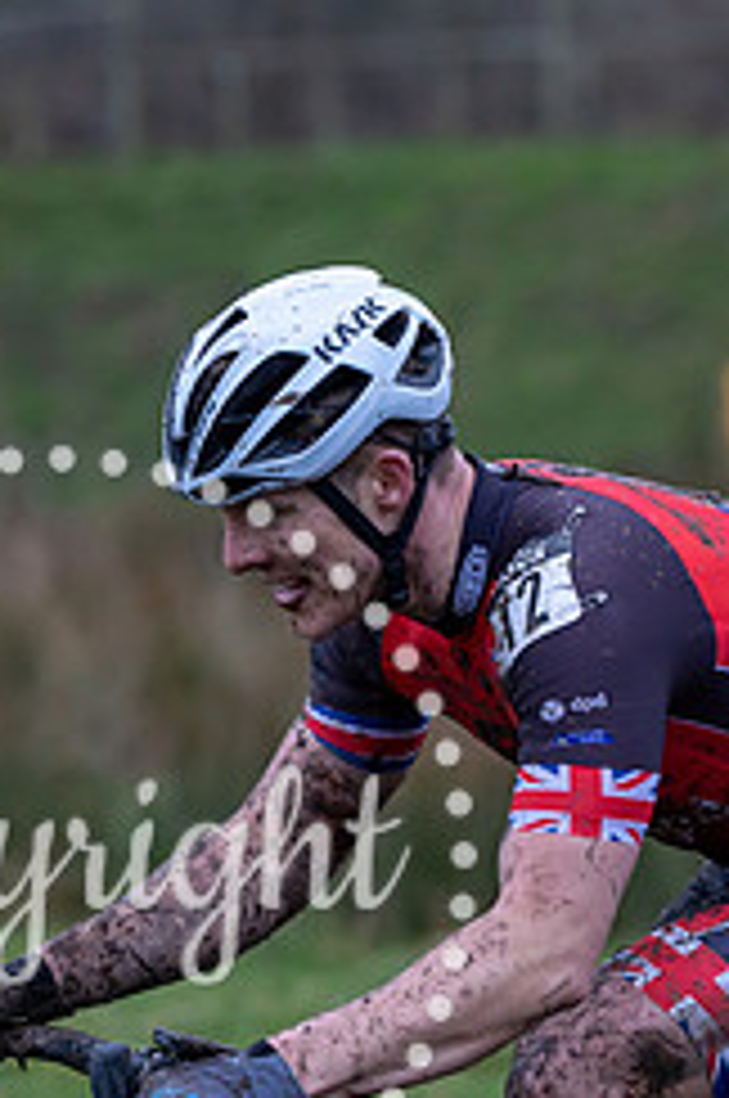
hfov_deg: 5.4
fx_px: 7706
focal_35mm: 253
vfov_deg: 8.1
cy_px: 486
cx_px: 140
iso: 5000
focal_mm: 137
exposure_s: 1/500
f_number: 4
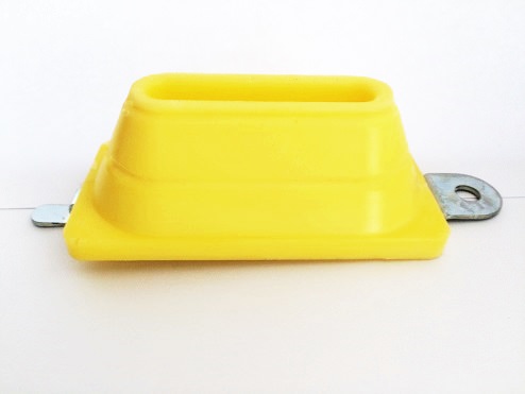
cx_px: 262
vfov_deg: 48.3
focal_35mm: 29
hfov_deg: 61.6
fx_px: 440
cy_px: 197
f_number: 2.2
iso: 50
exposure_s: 1/100
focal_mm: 4.15
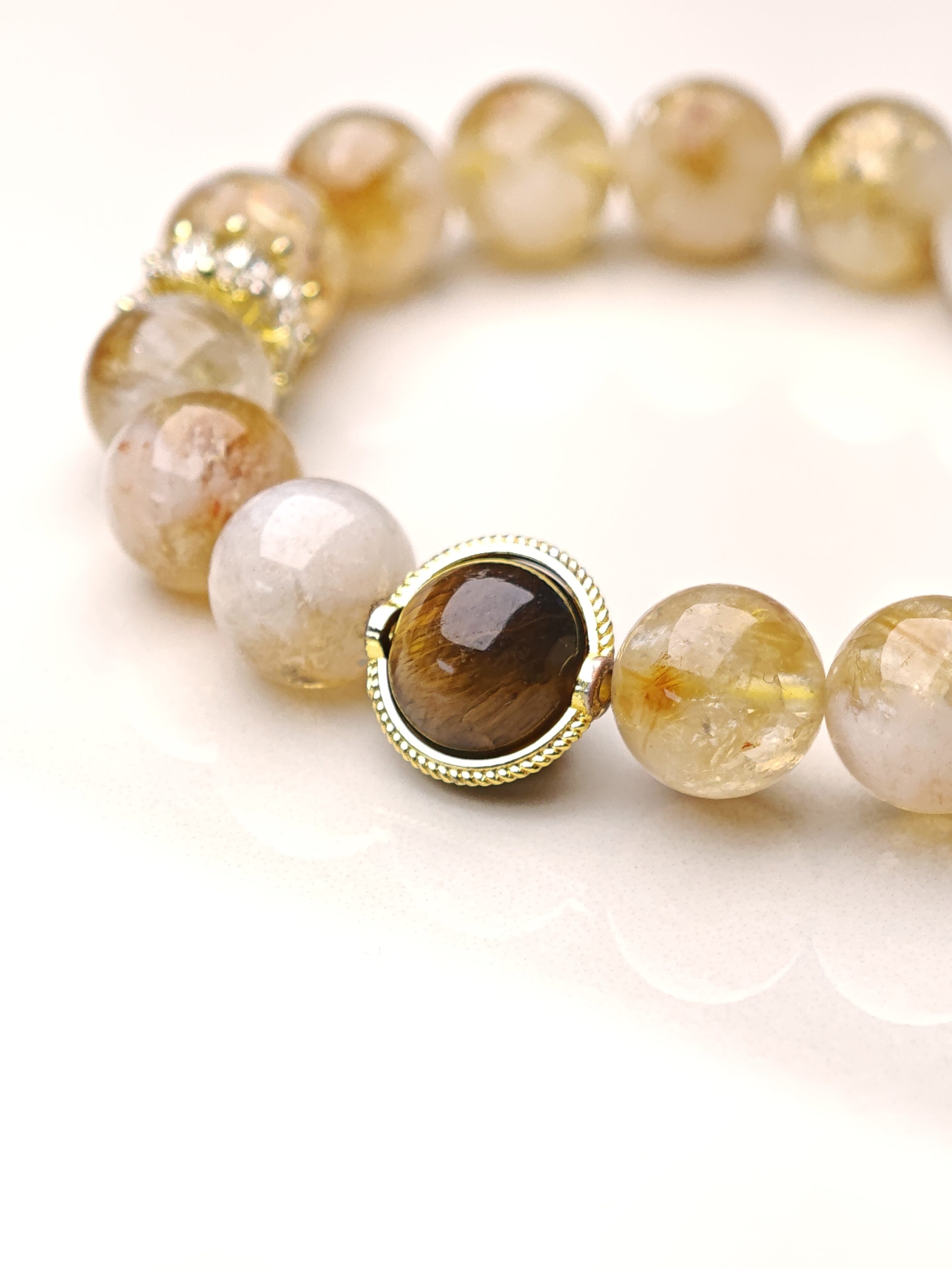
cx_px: 476
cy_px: 634
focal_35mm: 100
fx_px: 3667
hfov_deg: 14.8
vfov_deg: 19.6
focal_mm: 11.5
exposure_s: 1/1509
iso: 160
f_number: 1.8
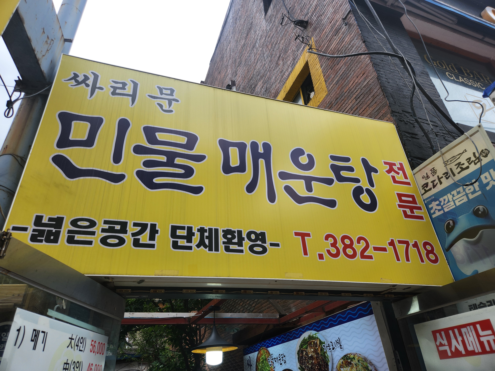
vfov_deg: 58.9
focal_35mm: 23
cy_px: 186
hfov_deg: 73.9
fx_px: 329
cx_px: 248
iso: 20
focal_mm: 5.4
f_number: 1.8
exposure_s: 1/443
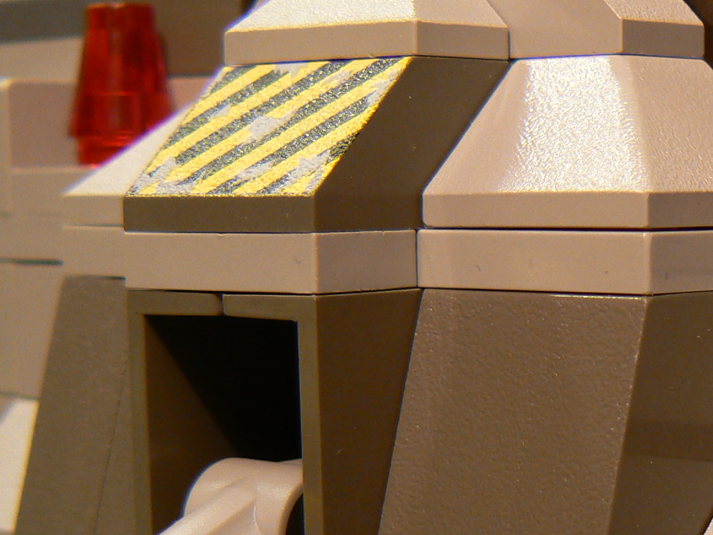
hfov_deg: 16.9
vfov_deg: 12.9
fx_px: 2348
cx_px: 688
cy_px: 475
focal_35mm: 114
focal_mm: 7.8
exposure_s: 1/25
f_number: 2.8
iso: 100
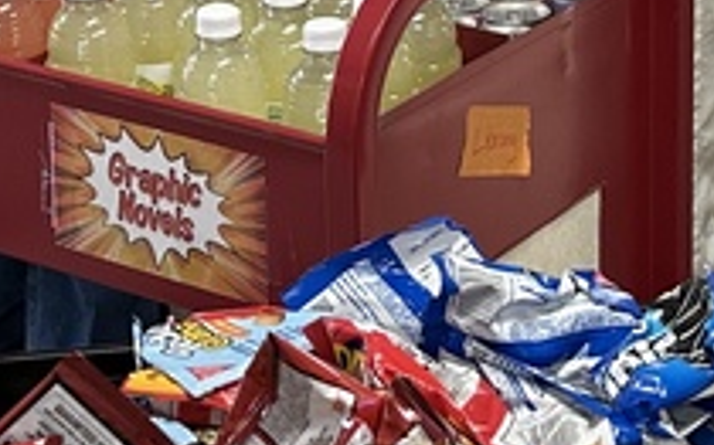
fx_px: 2412
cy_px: -272
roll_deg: +1.0
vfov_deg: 10.1
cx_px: 422
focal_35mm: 124
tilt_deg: -13.2
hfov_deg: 16.8
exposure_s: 1/60
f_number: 1.78
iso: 200
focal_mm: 6.86
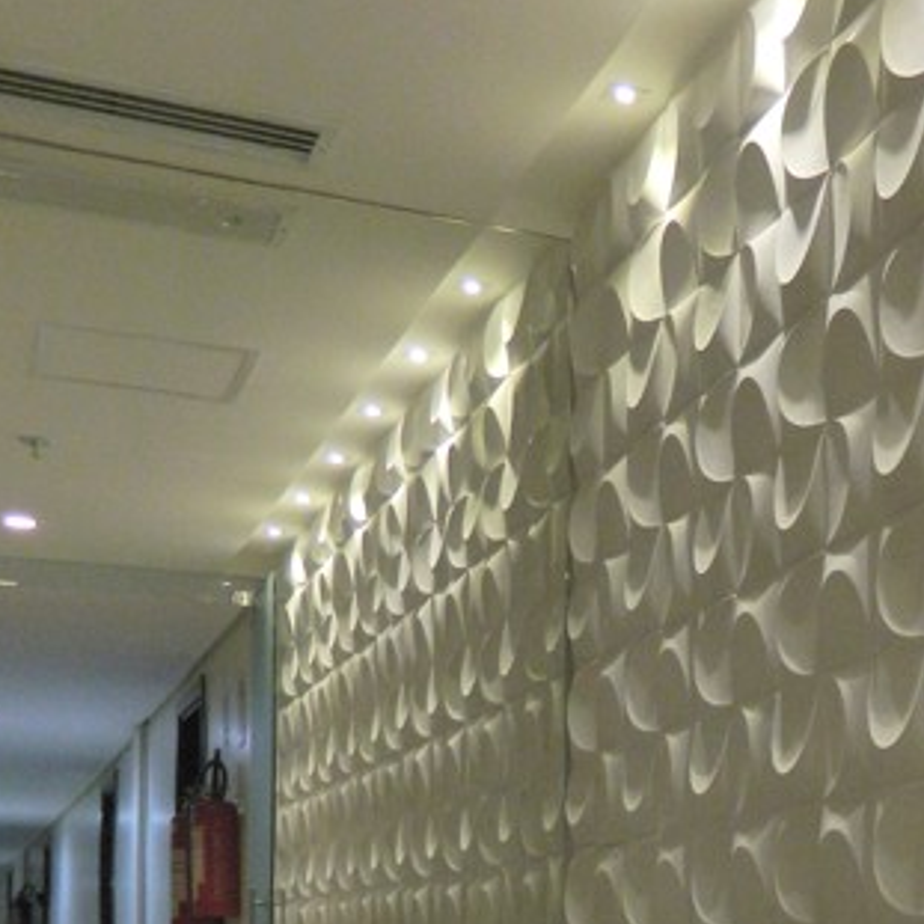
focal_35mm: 64
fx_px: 1933
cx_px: 931
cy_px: 992
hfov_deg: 25.5
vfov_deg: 25.2
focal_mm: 4.5
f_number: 3.1
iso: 220
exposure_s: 1/30
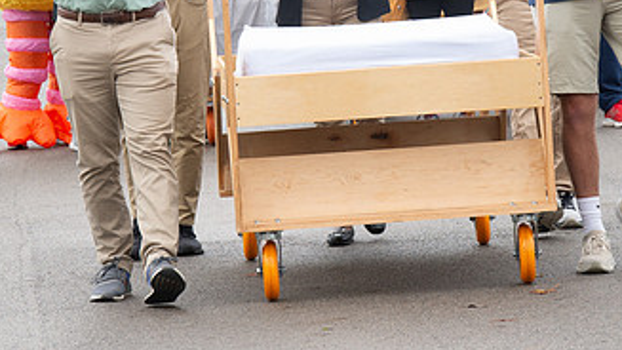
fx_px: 5526
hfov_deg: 6.4
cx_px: 335
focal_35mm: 335
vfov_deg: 3.6
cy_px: 5
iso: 640
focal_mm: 180
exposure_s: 1/160
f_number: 10
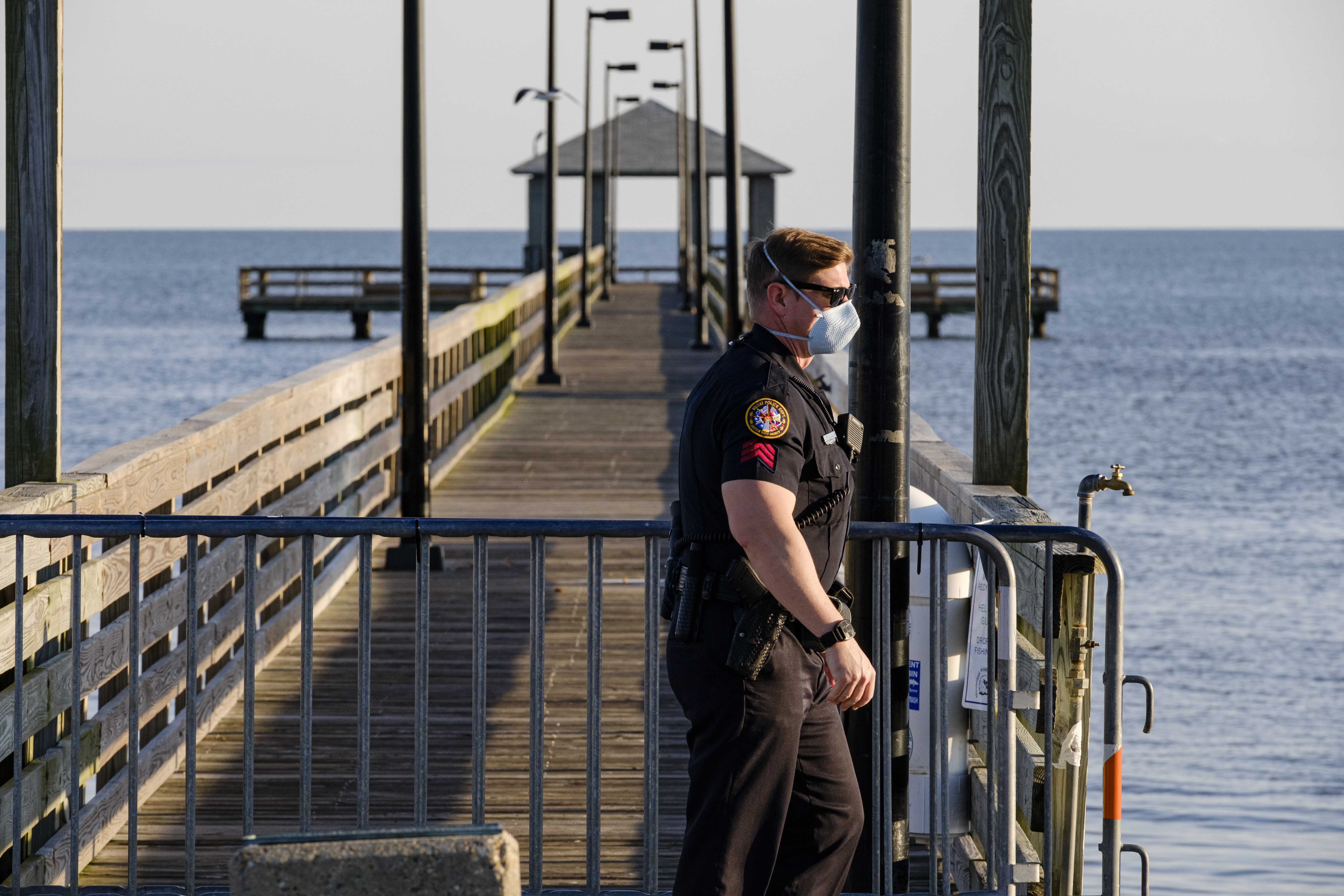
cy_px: 448
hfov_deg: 9.8
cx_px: 672
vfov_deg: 6.5
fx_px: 7839
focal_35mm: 210
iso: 640
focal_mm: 140
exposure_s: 1/640
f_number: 8
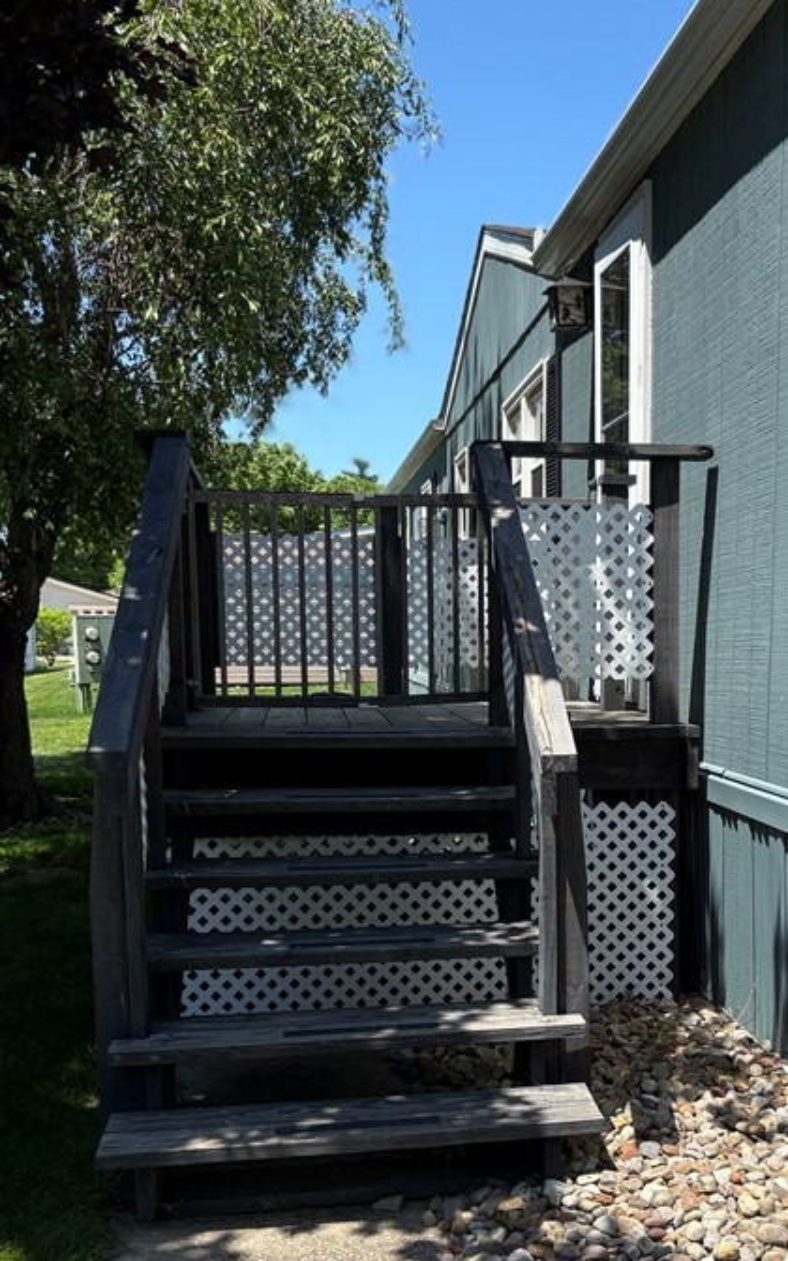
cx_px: 600
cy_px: 828
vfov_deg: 46.5
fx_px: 1443
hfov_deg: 30.0
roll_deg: +0.6
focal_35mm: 42
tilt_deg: -5.2
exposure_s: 1/2012
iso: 50
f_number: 1.6
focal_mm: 5.96
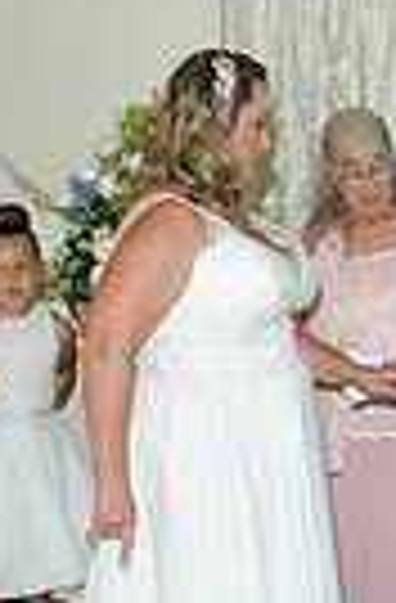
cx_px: 432
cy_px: 518
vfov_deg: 22.1
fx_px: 1517
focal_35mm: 91
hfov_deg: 14.5
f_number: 5.6
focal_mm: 18
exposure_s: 1/125
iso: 400
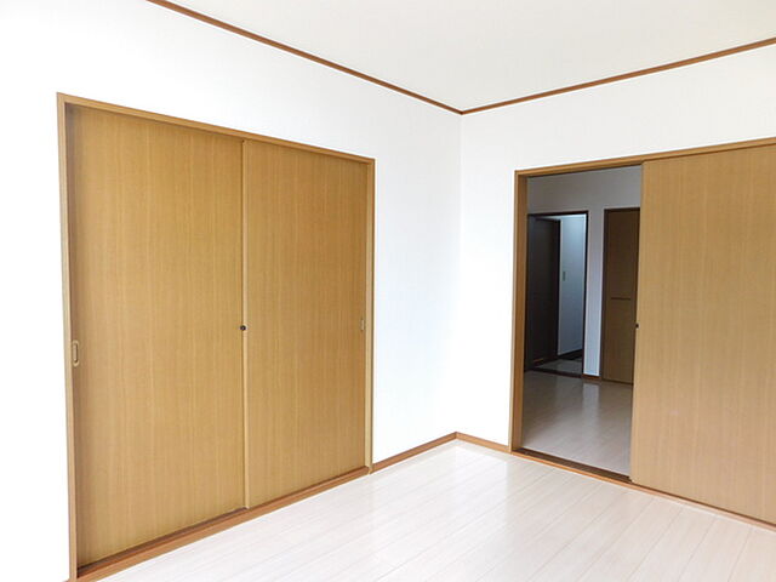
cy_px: 291
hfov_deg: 73.9
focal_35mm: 23
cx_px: 388
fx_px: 516
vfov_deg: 58.9
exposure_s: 1/30
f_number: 3
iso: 200
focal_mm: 4
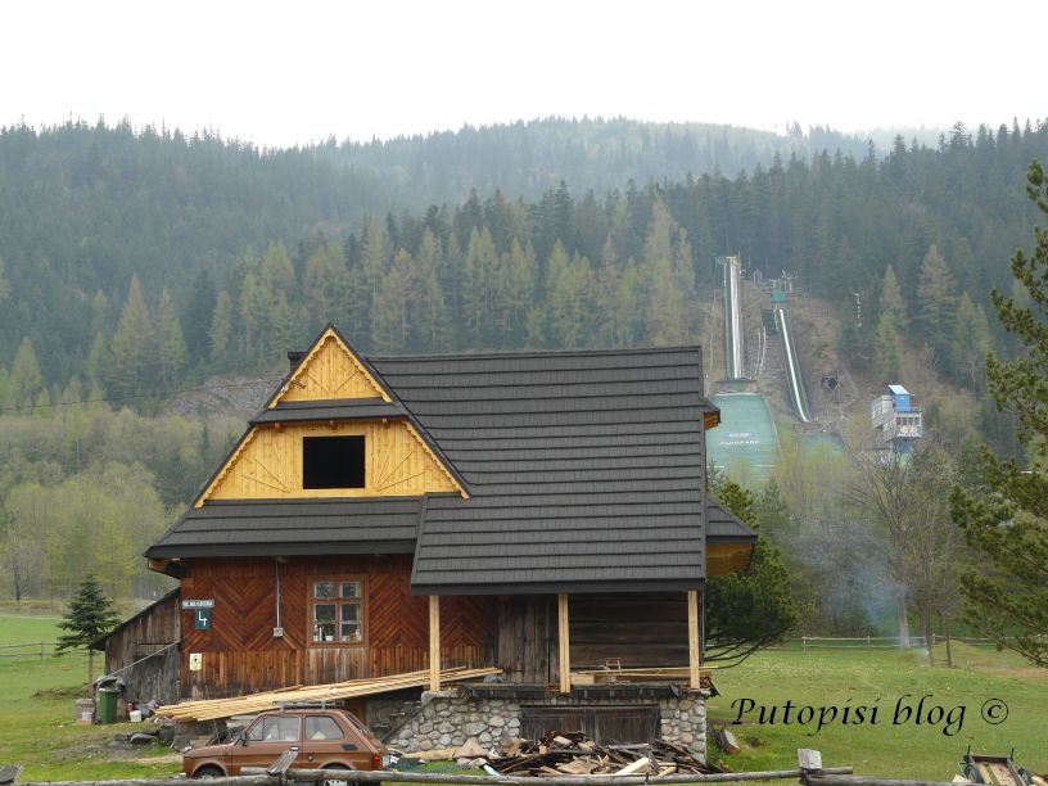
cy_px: 393
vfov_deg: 22.3
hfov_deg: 29.4
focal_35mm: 66
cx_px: 524
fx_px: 1998
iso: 100
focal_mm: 10.8
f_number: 3.2
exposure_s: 1/80
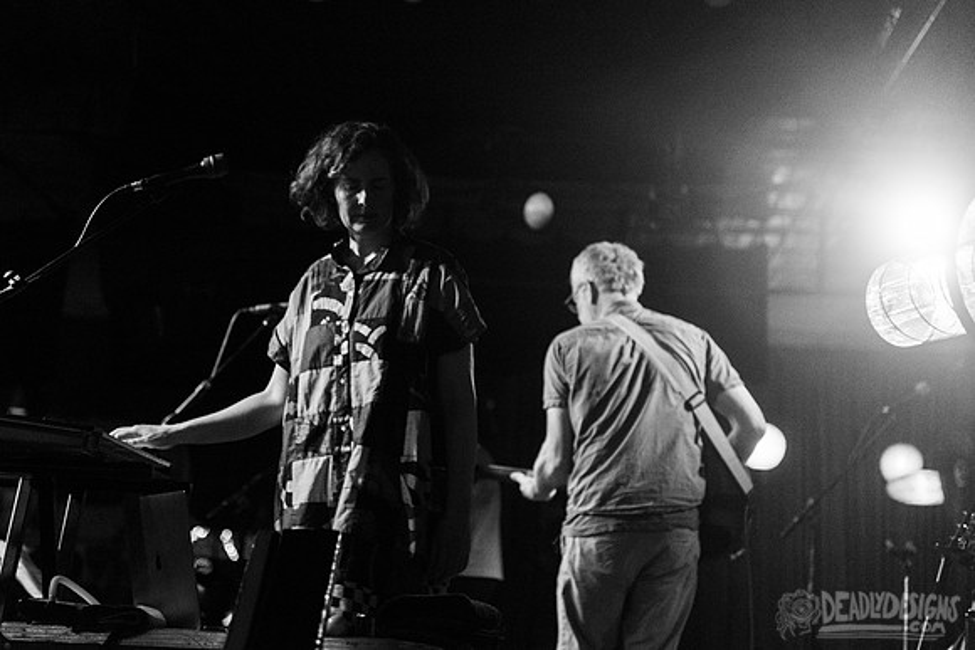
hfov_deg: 26.7
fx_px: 2054
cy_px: 298
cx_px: 447
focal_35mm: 76
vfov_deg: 18.0
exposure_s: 1/100
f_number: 3.2
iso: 2000
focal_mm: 70
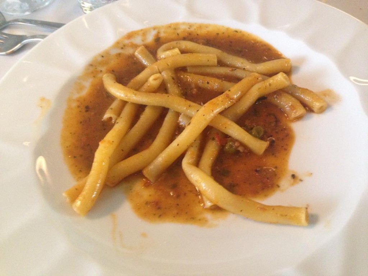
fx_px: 351
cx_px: 184
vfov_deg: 42.9
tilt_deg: -52.2
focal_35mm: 33
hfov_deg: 55.4
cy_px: 138
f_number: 2.4
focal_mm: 4.12
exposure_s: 1/15
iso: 400
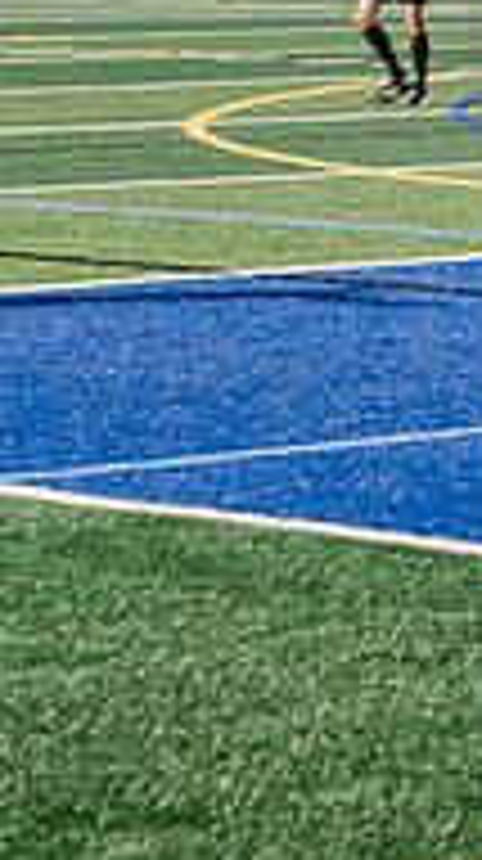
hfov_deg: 5.2
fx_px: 5083
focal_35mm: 223
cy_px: 20
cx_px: 1270
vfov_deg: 9.6
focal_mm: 70
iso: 2500
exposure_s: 1/160
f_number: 4
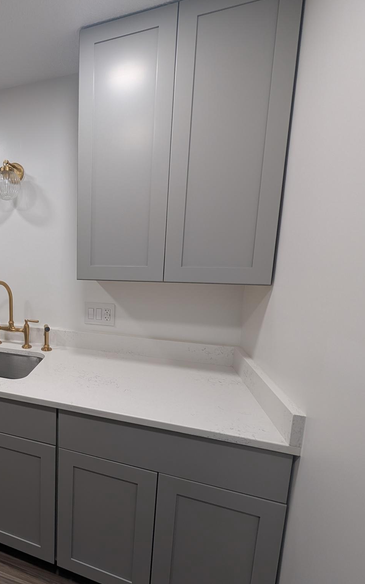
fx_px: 271
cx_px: 31
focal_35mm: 17
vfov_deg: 94.4
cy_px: 291
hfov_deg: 57.5
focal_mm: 2.02
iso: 84
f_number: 1.7
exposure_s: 1/120
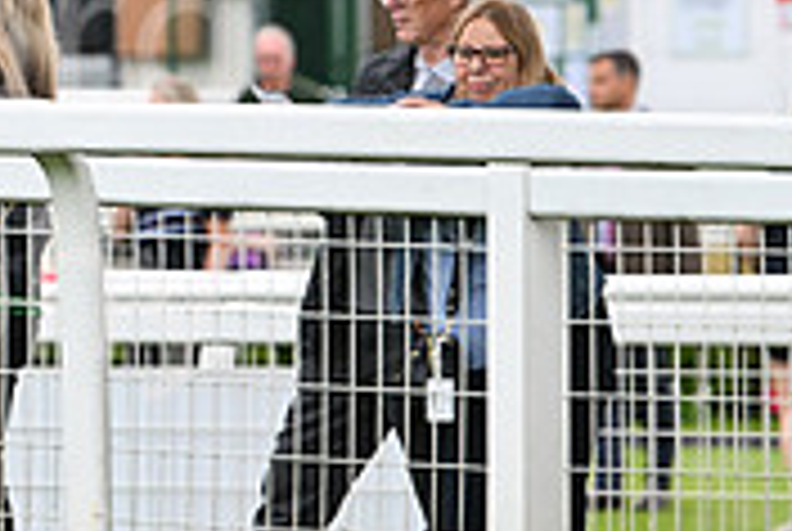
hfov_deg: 3.4
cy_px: 74
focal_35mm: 609
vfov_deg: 2.3
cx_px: -342
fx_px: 13420
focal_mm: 185
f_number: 4.5
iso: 1250
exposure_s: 1/500
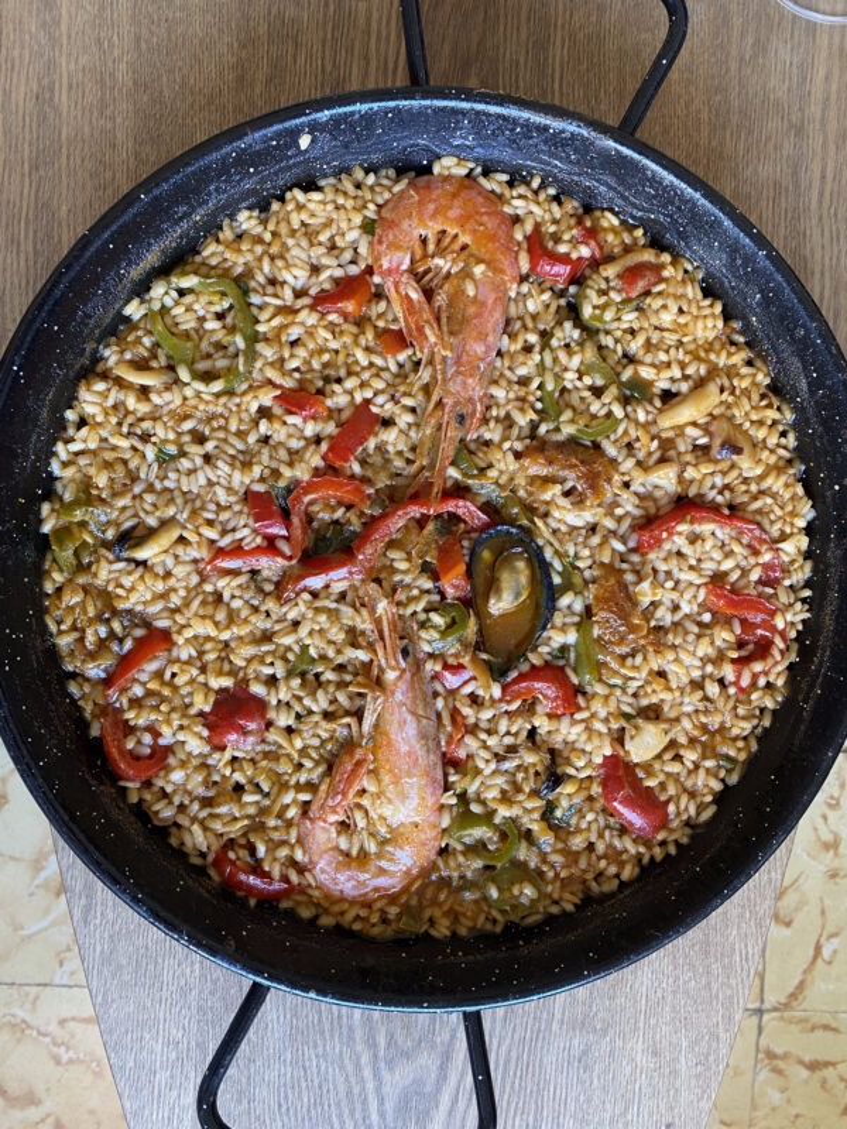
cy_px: 564
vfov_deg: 67.3
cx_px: 424
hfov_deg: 53.1
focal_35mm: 26
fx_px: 848
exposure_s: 1/60
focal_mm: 4.25
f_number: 1.8
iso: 100
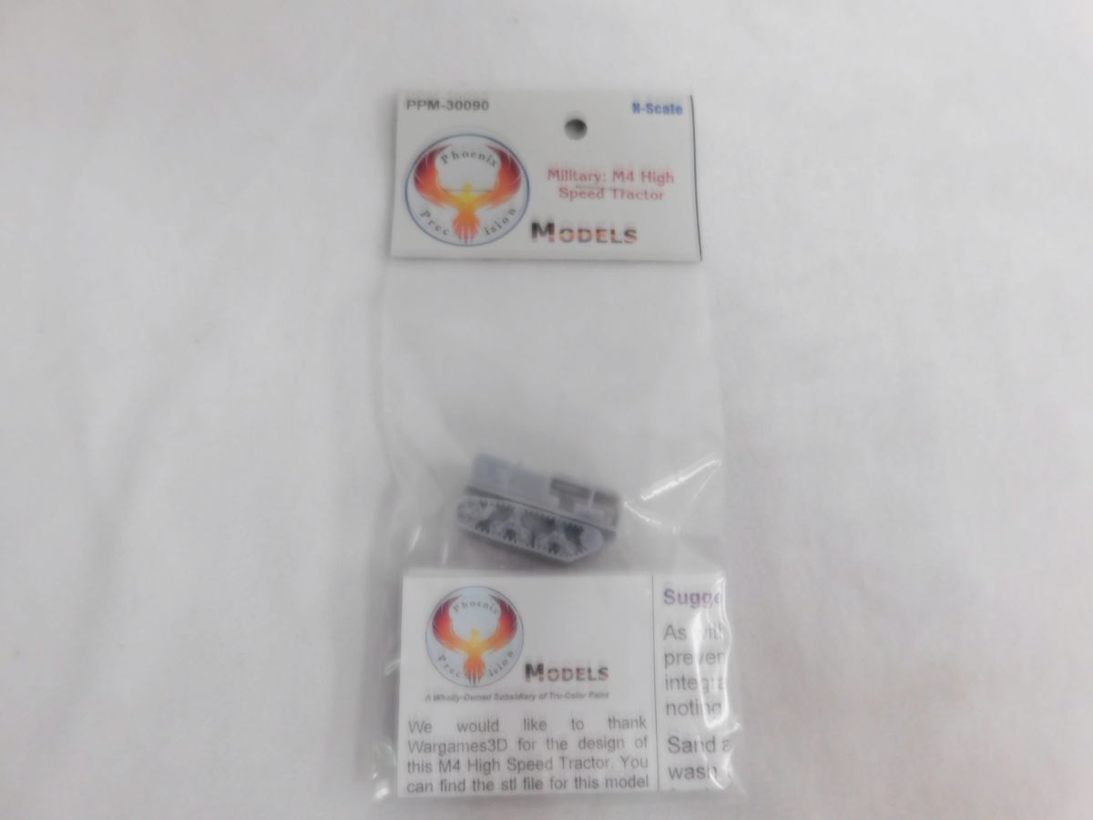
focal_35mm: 23
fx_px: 726
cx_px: 546
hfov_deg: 73.9
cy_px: 410
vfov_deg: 58.9
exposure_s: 1/30
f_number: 3
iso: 280
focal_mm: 4
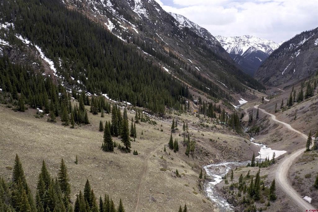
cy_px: 106
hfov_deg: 65.5
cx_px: 159
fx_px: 247
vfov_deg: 46.4
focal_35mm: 28
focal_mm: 10.26
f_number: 6.3
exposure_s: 1/500
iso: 100
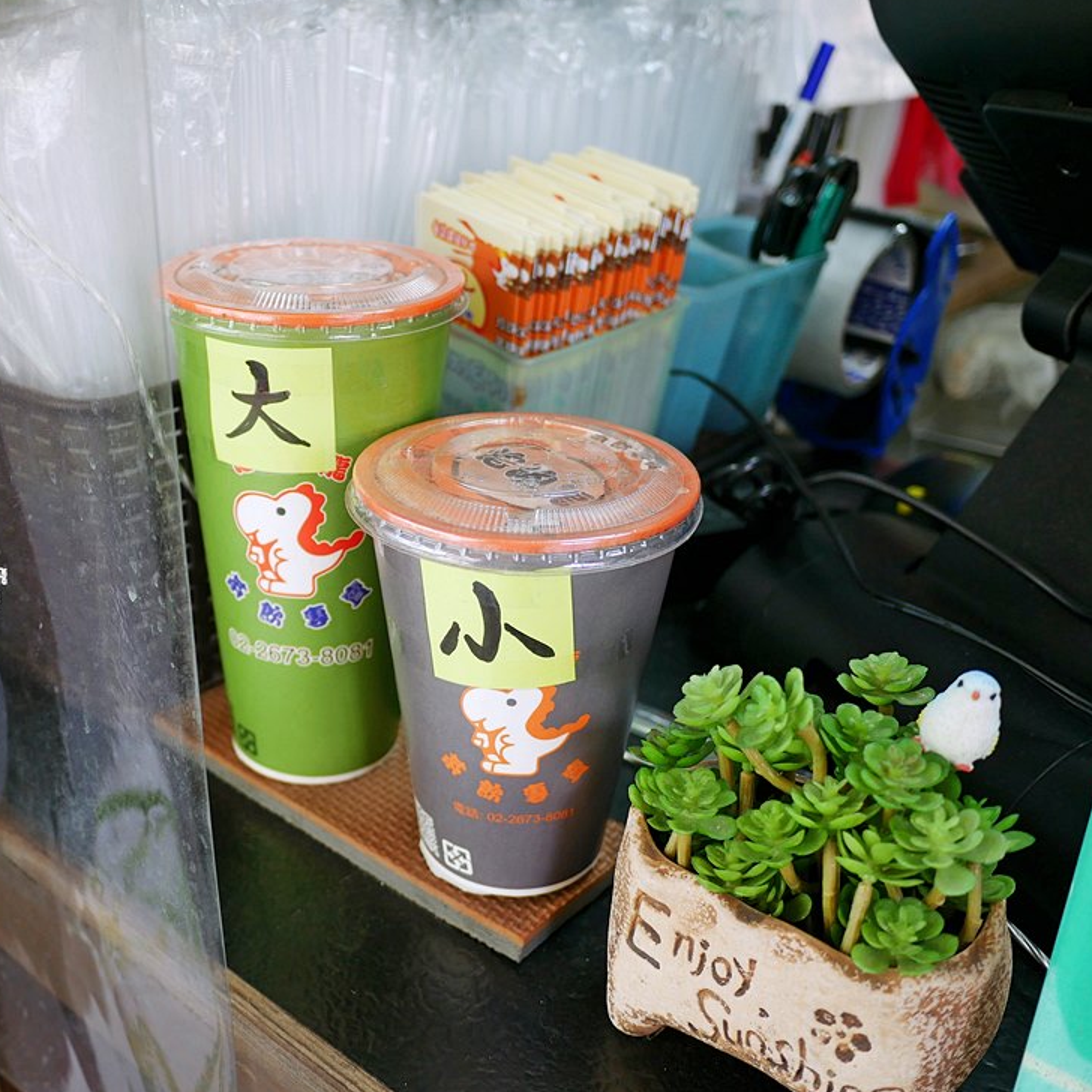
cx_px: 417
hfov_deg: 48.1
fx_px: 1213
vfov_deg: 48.4
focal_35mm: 34
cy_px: 532
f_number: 2.5
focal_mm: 14
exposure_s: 1/100
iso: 200
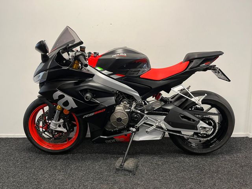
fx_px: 189
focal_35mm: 26
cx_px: 126
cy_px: 94
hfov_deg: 67.3
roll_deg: +0.7
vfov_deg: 53.1
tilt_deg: -8.6
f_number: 1.6
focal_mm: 5.1
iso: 125
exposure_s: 1/50
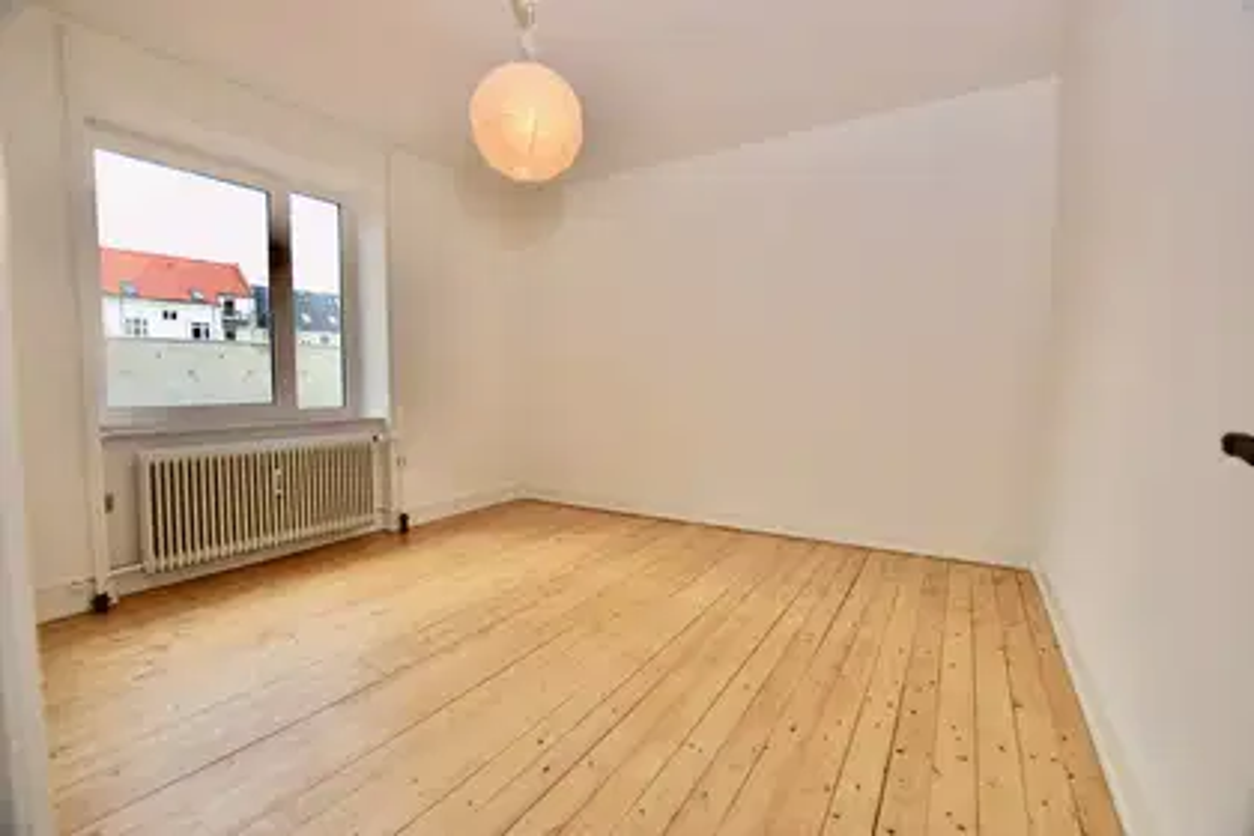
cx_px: 627
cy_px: 418
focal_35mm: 15
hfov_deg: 100.4
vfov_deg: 77.3
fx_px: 522
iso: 200
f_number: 5.6
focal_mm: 10
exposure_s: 1/100
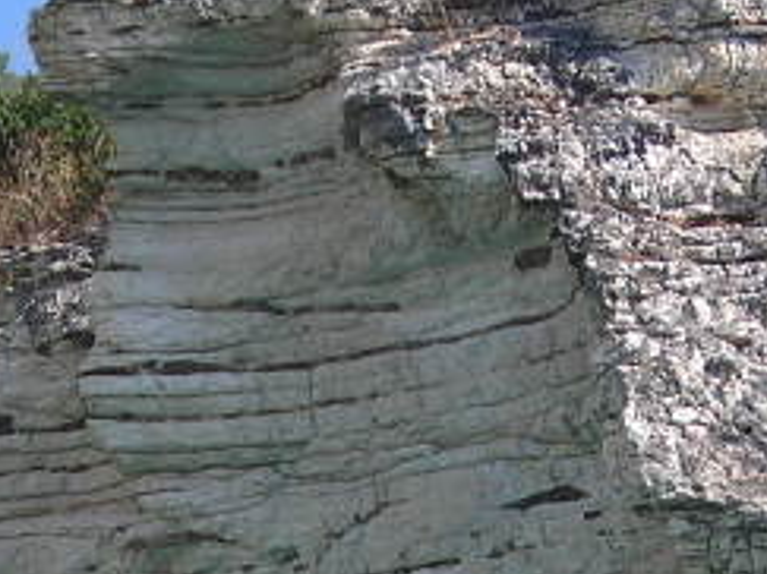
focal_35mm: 232
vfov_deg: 6.3
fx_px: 5138
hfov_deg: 8.5
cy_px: 877
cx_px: 420
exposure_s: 1/117
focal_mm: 9.1
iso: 50
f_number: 7.3
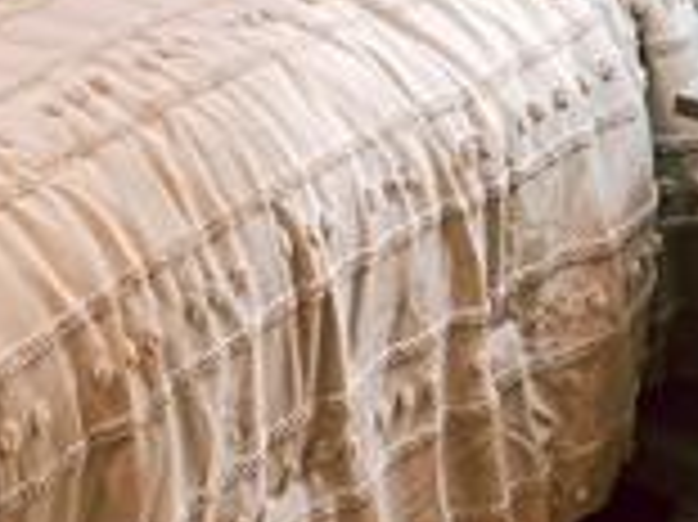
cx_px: -126
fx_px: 1995
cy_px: -423
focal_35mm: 99
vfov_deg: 13.4
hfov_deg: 18.8
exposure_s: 1/60
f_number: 1.8
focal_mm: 6.86
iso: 125
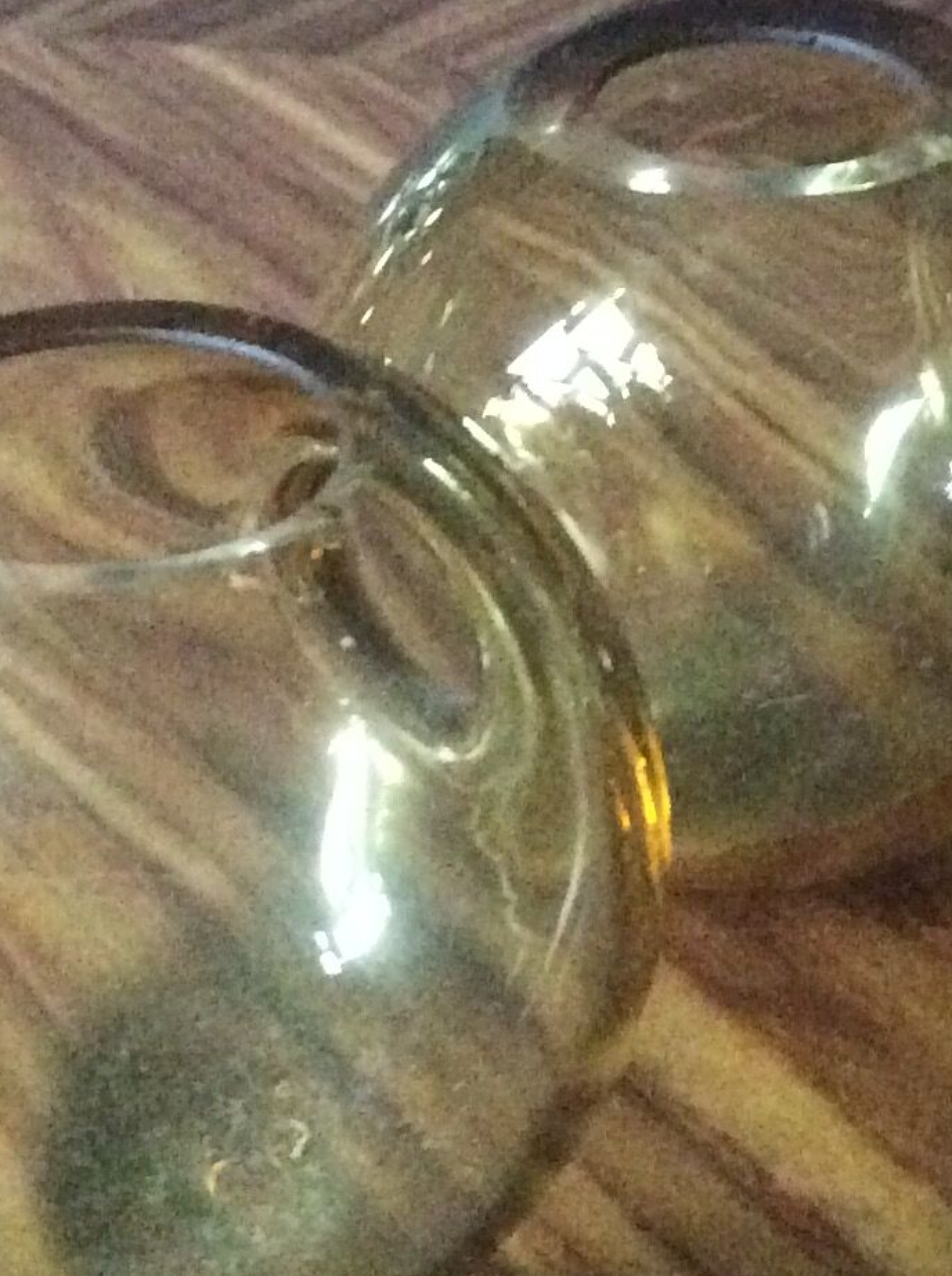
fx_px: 3311
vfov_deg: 21.7
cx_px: 754
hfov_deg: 16.3
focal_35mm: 90
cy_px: 364
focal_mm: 3.3
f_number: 2.4
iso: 800
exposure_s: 1/17
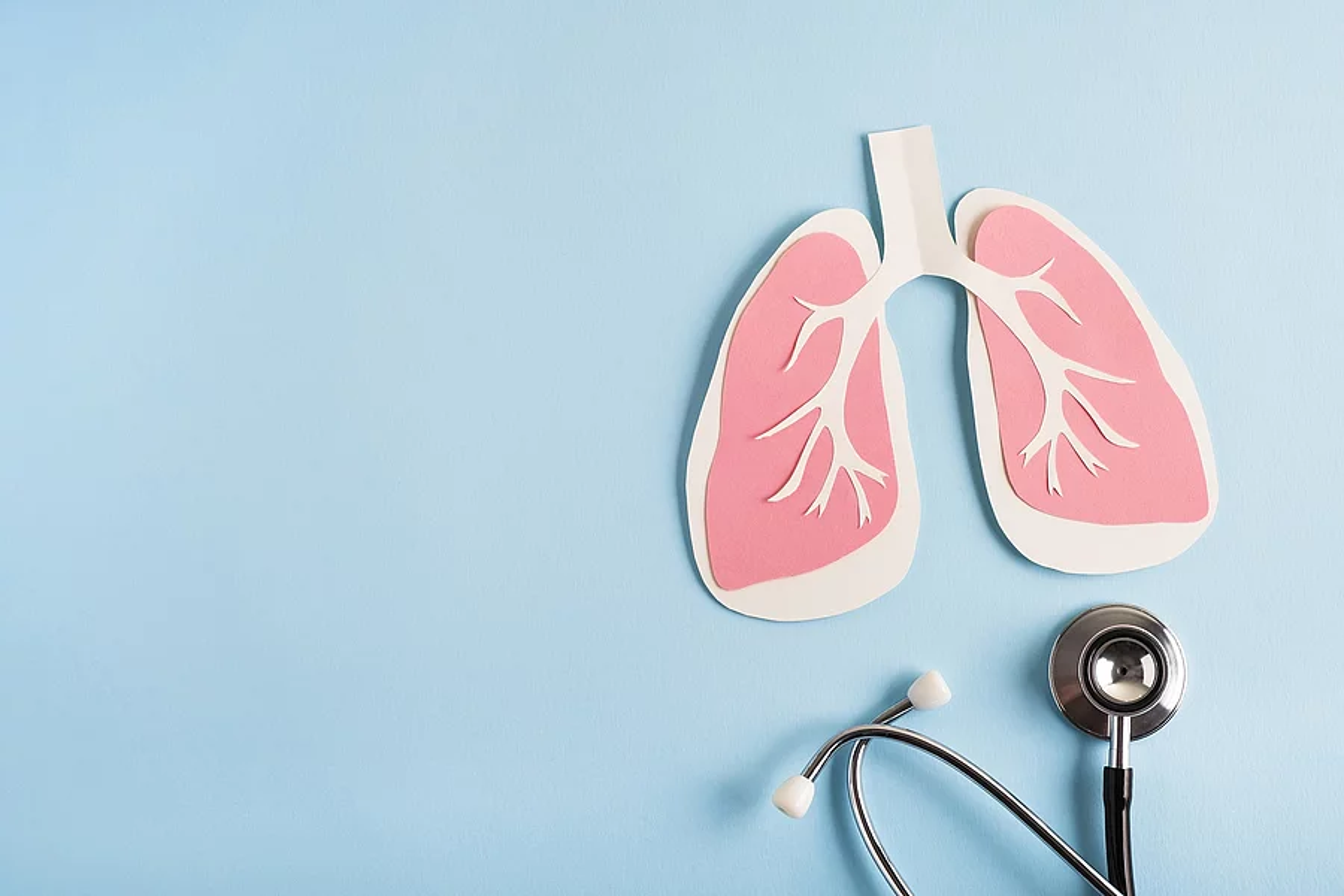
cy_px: 448
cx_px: 672
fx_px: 2725
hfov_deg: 27.7
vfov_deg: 18.7
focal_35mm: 73
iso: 100
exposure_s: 1/160
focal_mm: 48.4
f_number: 9
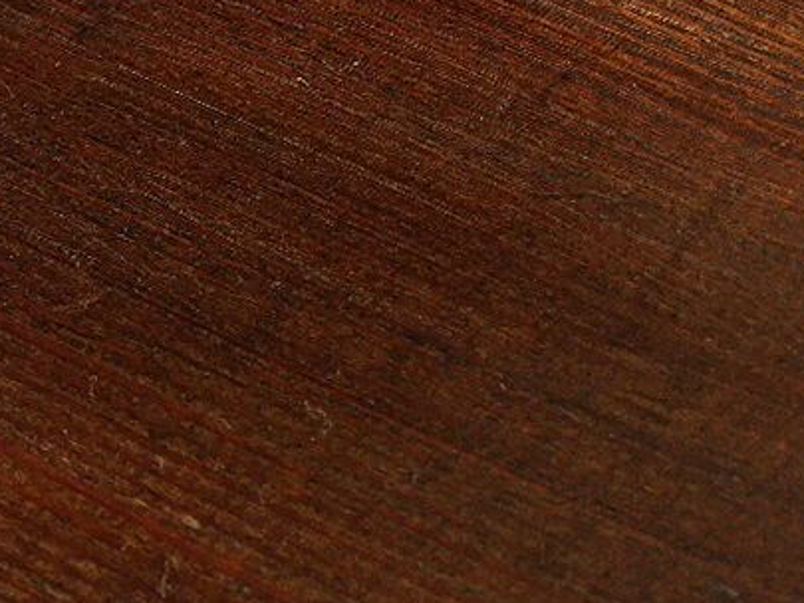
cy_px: -341
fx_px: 2858
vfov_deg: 11.5
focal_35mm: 123
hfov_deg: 14.3
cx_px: 1404
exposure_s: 1/30
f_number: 5.6
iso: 400
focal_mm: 20
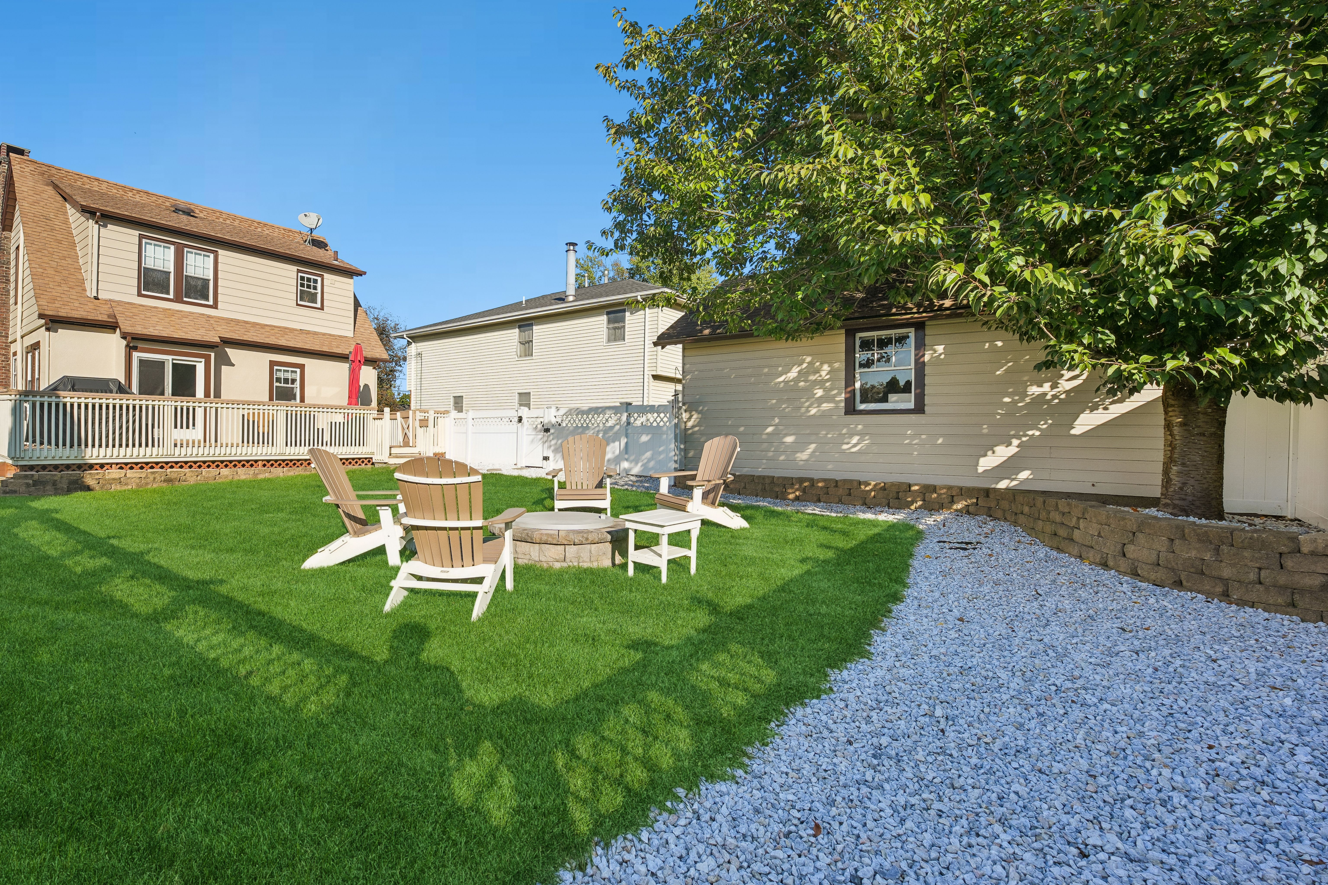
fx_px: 590
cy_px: 448
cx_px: 585
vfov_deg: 73.7
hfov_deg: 96.3
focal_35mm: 16
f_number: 7.1
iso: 100
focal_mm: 14
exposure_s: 1/160
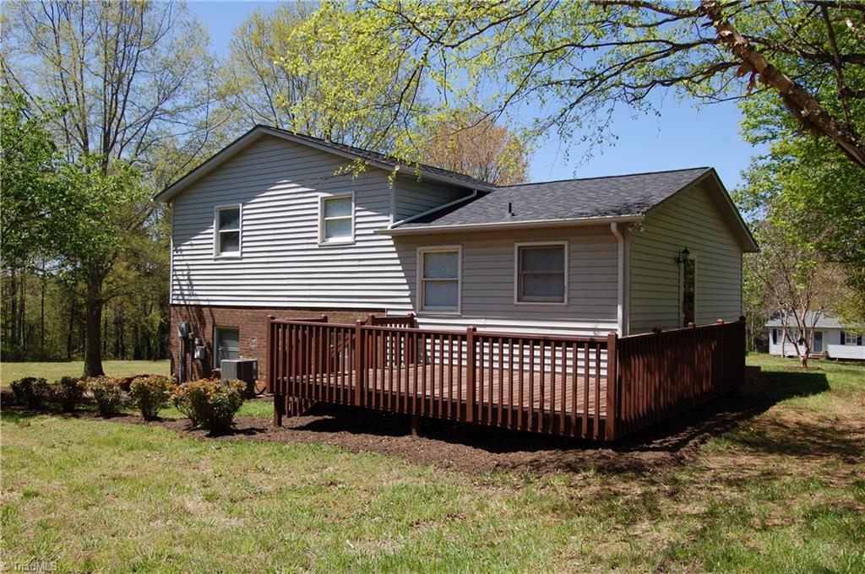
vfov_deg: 43.5
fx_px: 720
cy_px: 287
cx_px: 432
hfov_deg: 62.0
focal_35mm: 30
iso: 200
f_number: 8
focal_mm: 20
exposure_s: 1/250
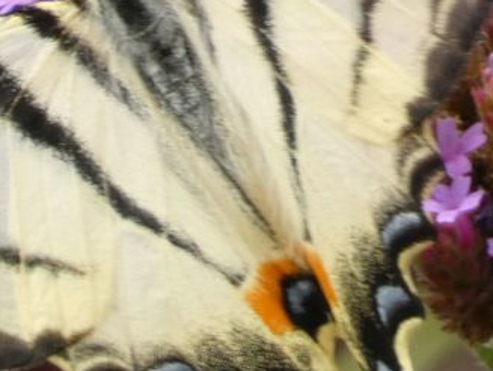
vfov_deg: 0.5
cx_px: 170
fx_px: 44584
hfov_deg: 0.6
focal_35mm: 3127
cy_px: 163
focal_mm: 215
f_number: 5.9
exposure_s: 1/125
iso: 160
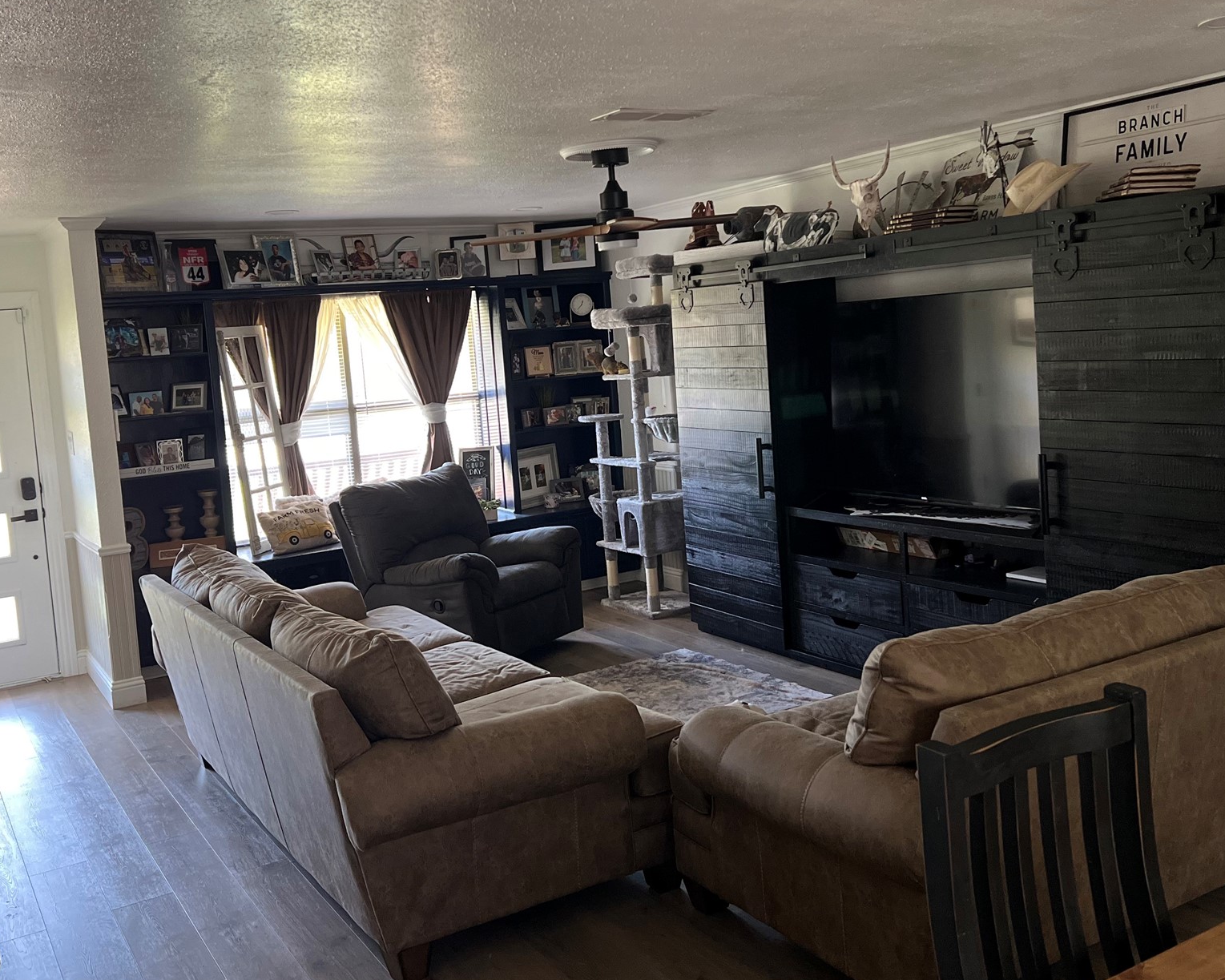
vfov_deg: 43.2
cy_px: 414
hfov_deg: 52.8
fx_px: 1233
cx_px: 570
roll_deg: +4.5
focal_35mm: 34
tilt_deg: -4.7
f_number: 1.5
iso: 160
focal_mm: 5.7
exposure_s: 1/60
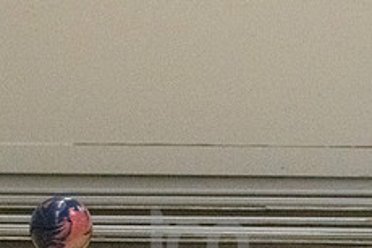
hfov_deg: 4.5
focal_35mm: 453
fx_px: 4678
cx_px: 429
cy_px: 41
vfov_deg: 3.0
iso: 10000
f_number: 4
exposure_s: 1/1250
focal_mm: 120
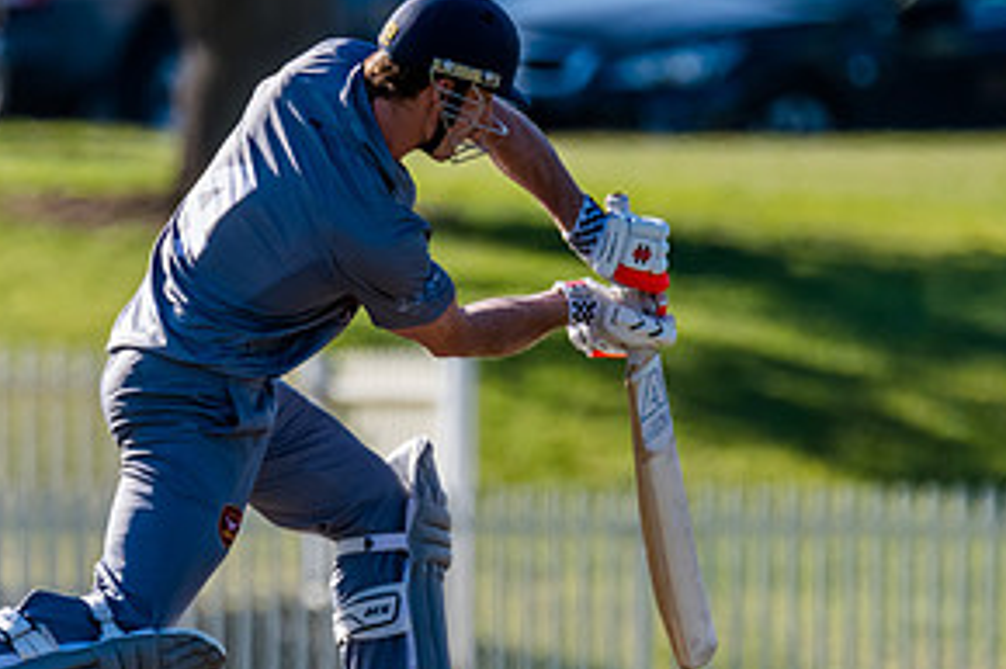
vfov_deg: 1.0
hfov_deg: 1.5
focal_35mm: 1332
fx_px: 37199
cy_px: 244
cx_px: 430
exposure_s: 1/2000
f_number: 6.3
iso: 640
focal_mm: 600
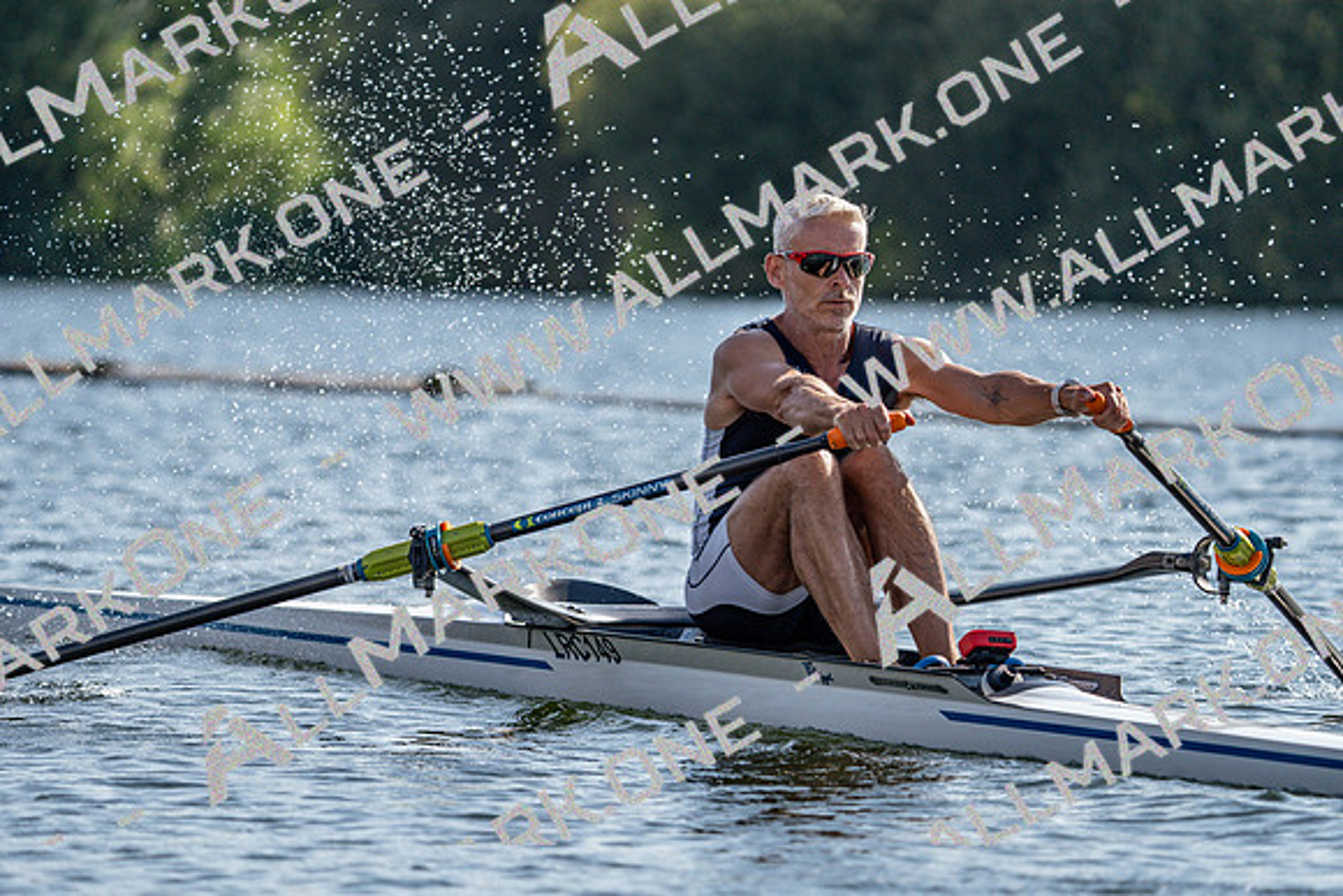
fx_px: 10448
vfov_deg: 4.9
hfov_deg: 7.4
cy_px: 448
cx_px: 672
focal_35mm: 280
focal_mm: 280
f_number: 5.6
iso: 200
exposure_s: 1/1600
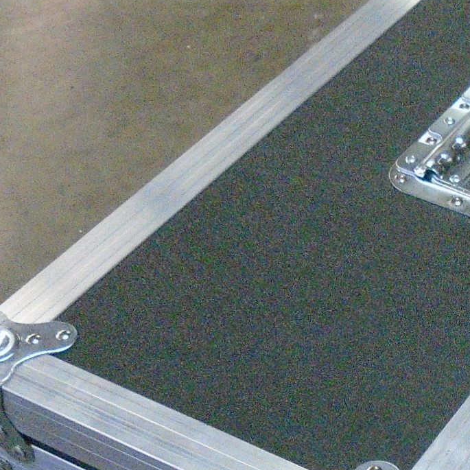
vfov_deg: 19.5
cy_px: 440
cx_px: 483
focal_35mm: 87
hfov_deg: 19.3
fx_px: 1336
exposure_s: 1/160
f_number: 3.2
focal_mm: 4.6
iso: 800
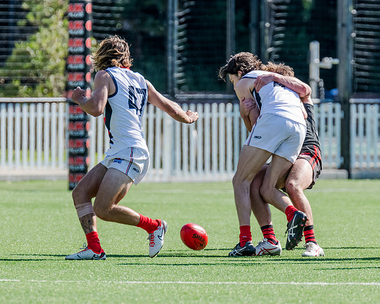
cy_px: 137
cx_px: 224
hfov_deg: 3.4
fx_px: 6341
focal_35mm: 564
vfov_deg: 2.7
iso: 800
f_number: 6.3
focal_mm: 380
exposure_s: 1/1600
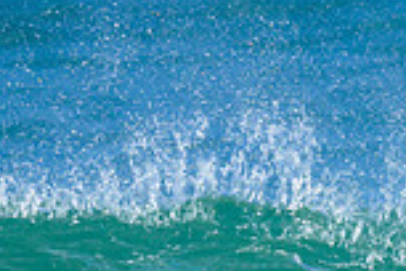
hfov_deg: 0.5
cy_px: 359
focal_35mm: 4155
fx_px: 46856
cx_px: 657
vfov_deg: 0.3
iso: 400
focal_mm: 800
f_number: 6.3
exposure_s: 1/2000
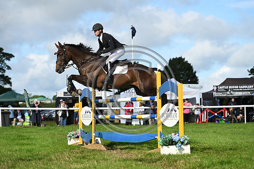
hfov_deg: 16.8
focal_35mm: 122
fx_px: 861
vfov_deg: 11.2
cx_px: 127
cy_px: 84
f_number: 4
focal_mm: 122
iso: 160
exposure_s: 1/1250
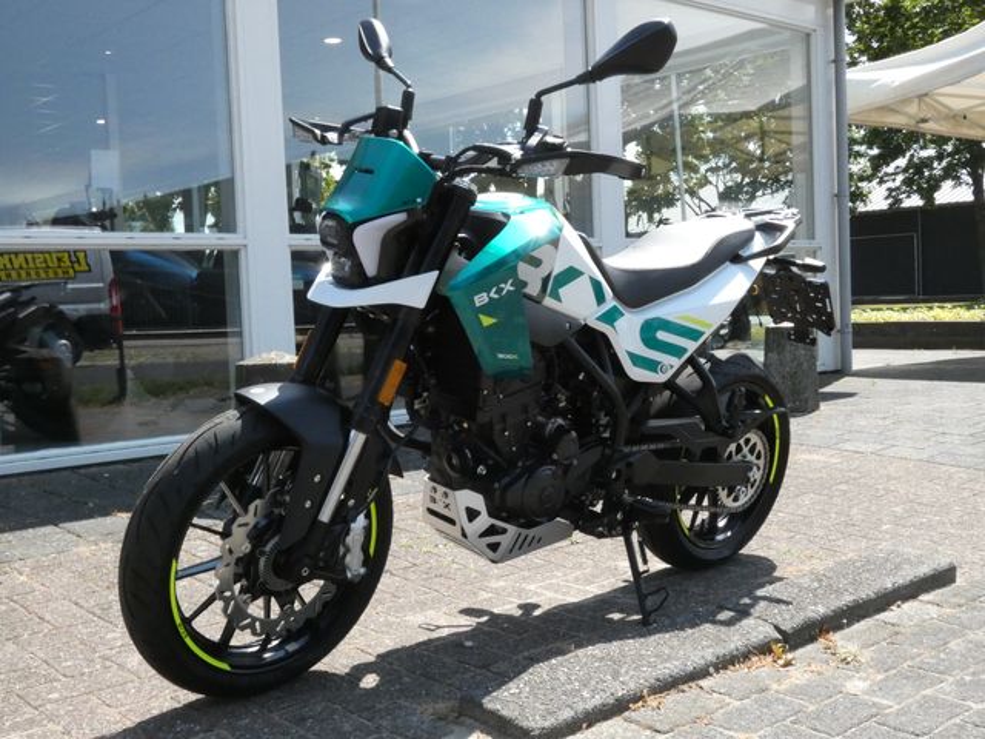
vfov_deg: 36.8
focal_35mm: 39
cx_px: 492
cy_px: 370
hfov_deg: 47.9
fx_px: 1110
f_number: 7.1
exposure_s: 1/1000
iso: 800
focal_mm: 7.1
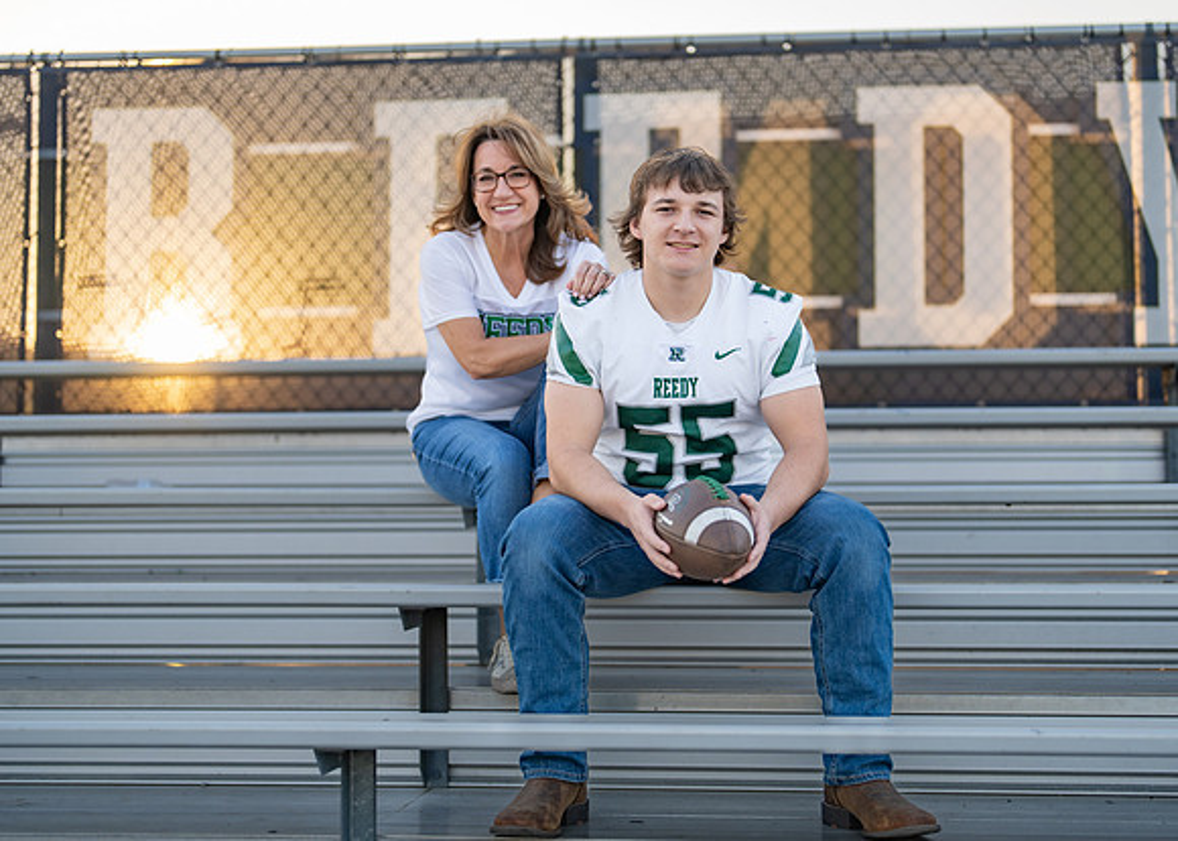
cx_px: 640
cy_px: 403
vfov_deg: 25.5
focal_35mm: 56
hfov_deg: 35.1
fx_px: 1860
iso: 100
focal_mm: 50
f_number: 1.2
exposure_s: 1/1250
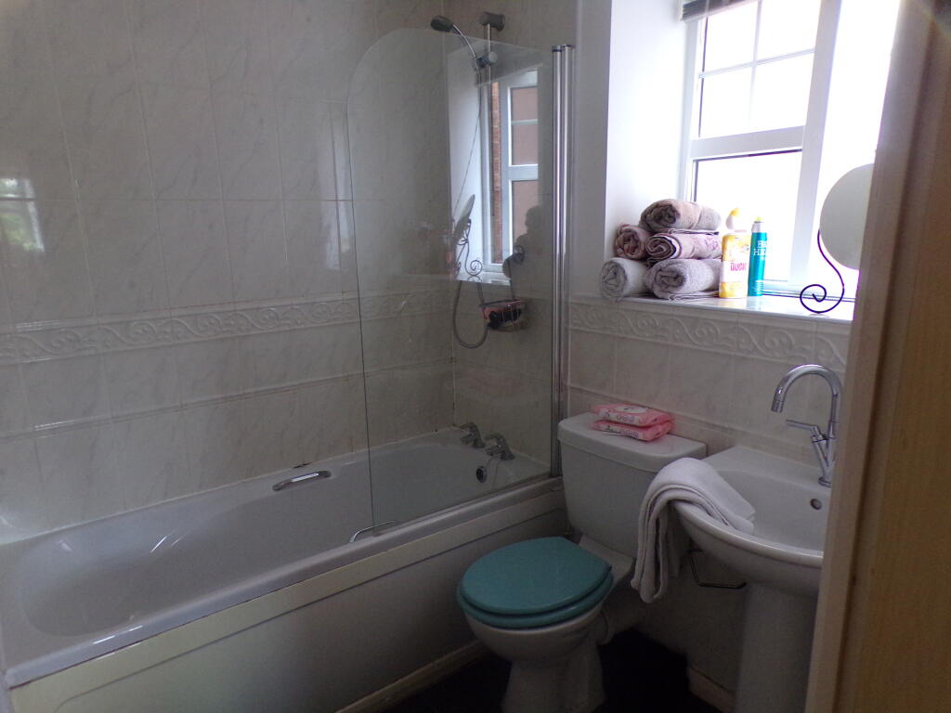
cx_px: 476
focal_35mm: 24
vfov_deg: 56.8
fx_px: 659
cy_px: 356
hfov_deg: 71.6
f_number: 3
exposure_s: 1/17
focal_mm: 4.3
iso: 225
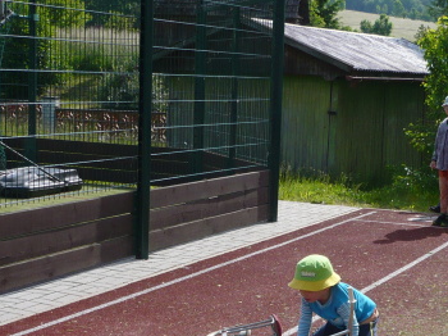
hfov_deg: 26.3
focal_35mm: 74
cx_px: 258
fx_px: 957
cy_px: 268
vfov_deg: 19.7
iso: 100
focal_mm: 5.8
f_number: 2.8
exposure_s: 1/1000
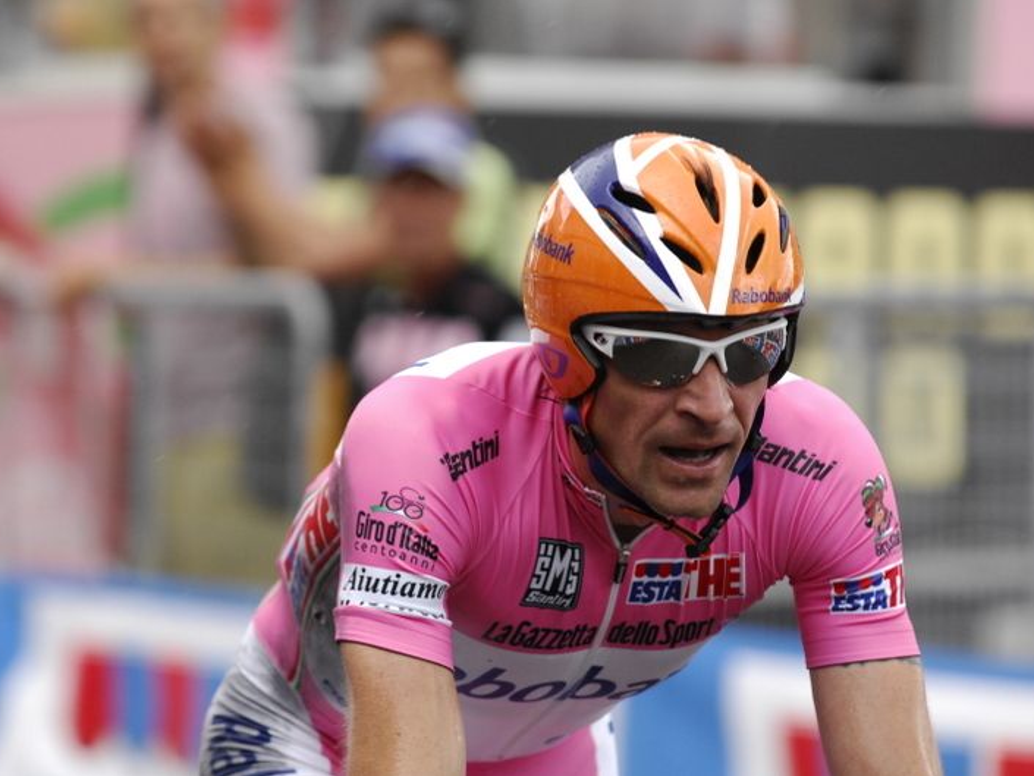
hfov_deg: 6.1
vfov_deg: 4.5
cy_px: 387
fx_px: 9769
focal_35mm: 327
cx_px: 469
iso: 640
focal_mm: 200
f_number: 4.5
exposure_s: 1/800
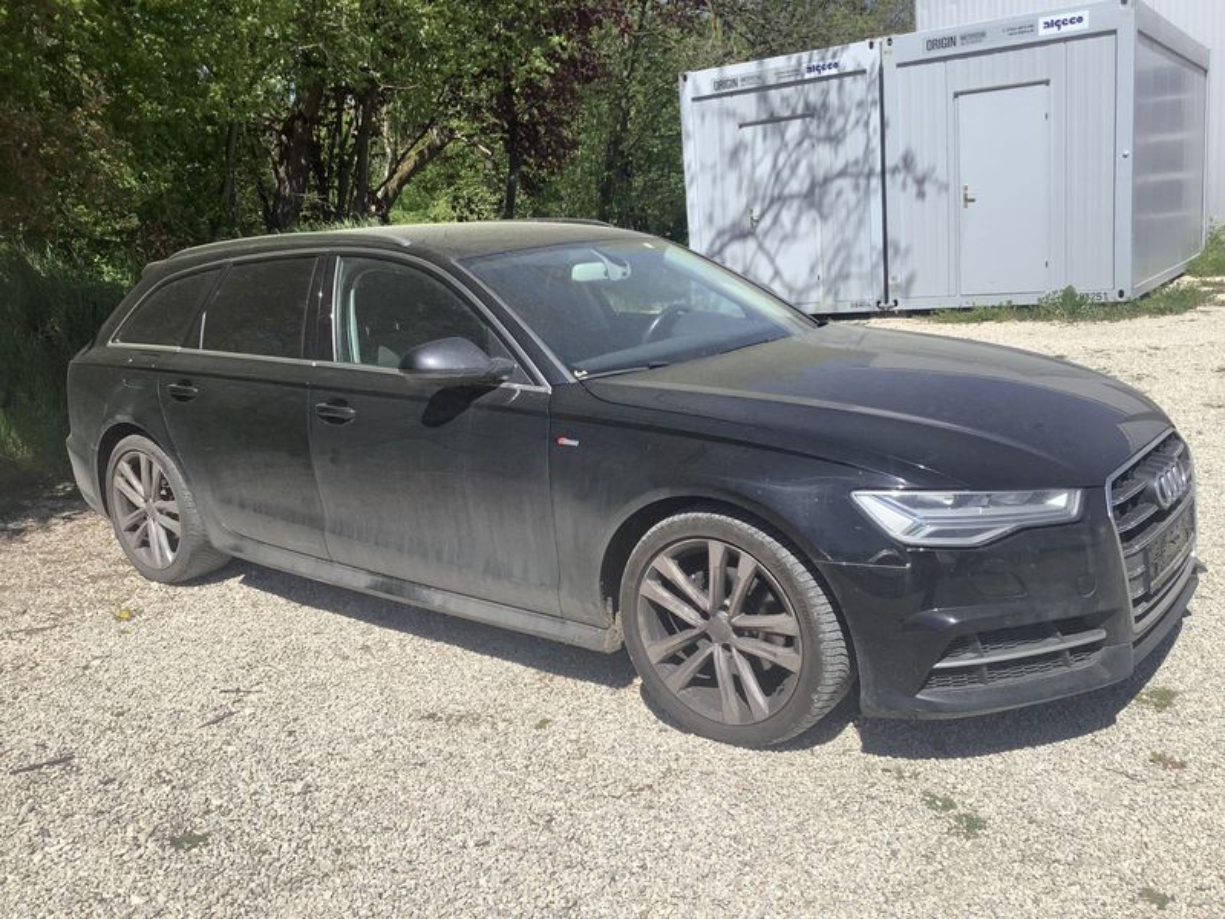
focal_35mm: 31
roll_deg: +2.6
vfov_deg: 45.4
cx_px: 612
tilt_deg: -12.5
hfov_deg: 58.4
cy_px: 460
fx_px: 1097
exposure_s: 1/1631
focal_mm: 3.3
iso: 25
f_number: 2.4
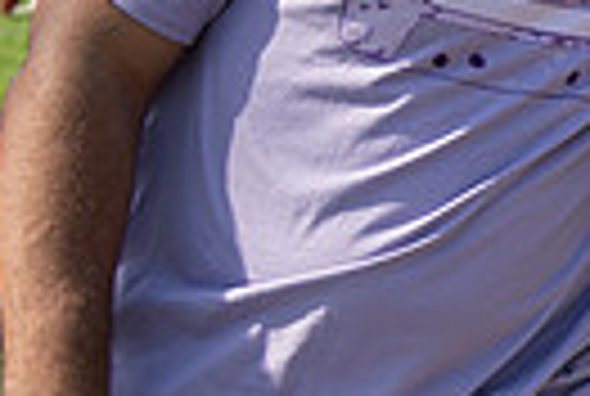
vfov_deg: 8.7
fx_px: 2612
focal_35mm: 159
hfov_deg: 11.4
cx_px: 1252
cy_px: 119
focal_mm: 36
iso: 125
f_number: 4.5
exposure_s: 1/400
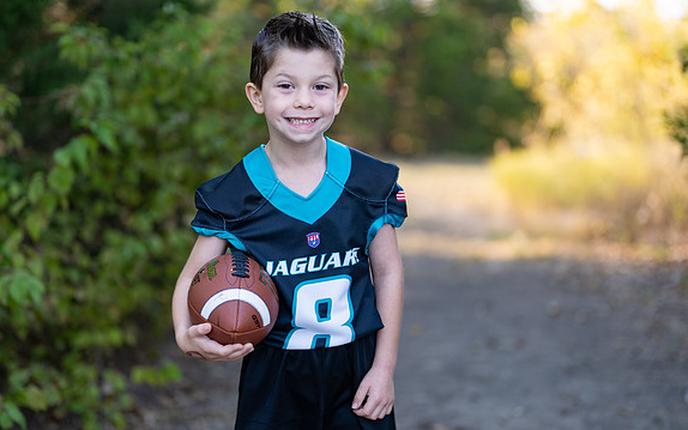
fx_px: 1181
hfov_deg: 32.4
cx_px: 296
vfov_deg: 20.6
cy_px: 219
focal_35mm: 63
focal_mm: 50
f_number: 1.2
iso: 100
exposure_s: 1/400
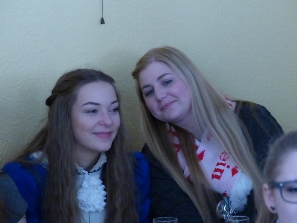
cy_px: 112
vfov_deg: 7.3
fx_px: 1751
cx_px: 148
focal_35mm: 204
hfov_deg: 9.7
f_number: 2.8
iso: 2000
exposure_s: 1/80
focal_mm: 36.7
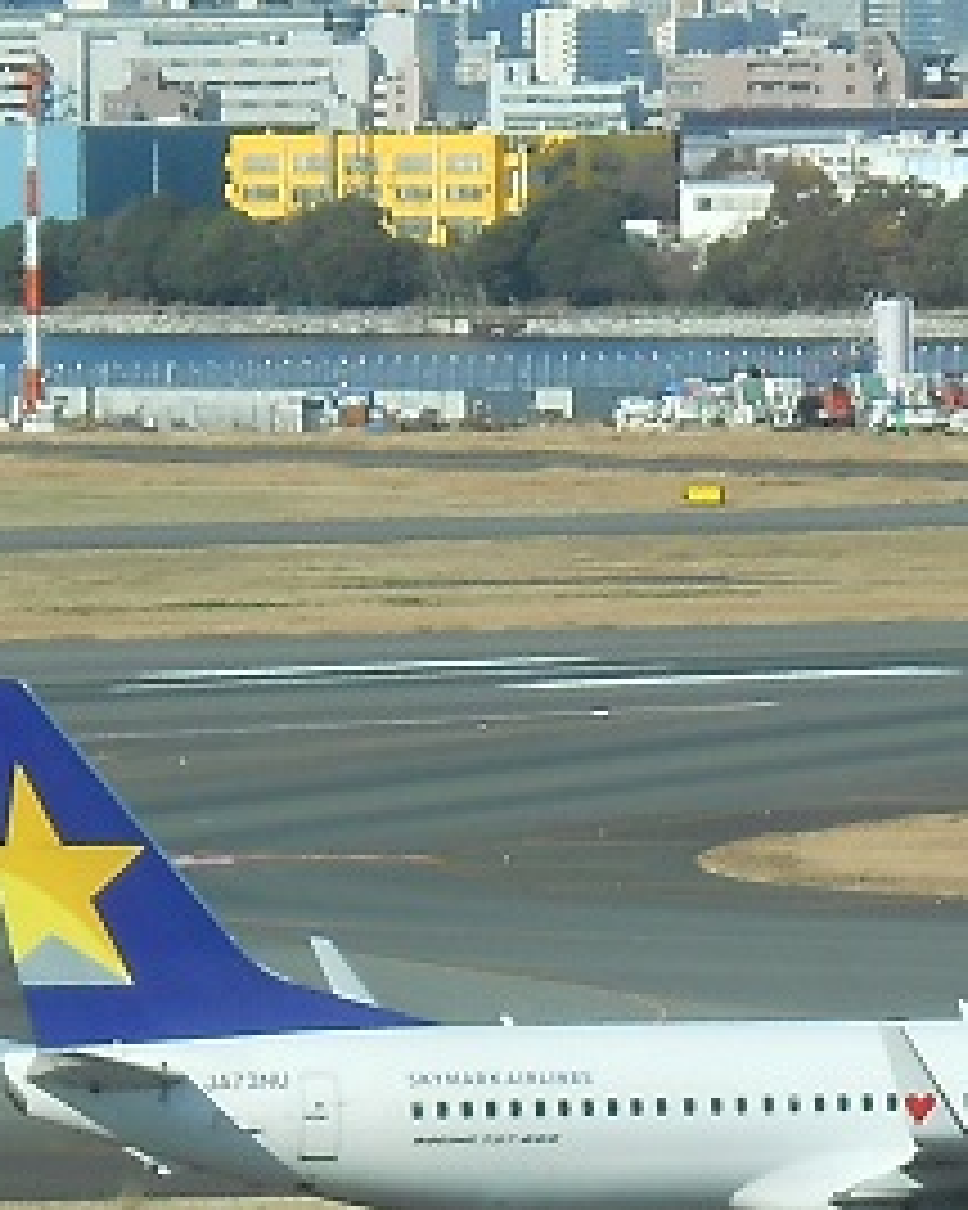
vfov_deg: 3.6
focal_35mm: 539
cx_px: 1130
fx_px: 19313
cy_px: 1206
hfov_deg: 2.9
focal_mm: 24.03
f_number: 6.7
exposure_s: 1/200
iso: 80
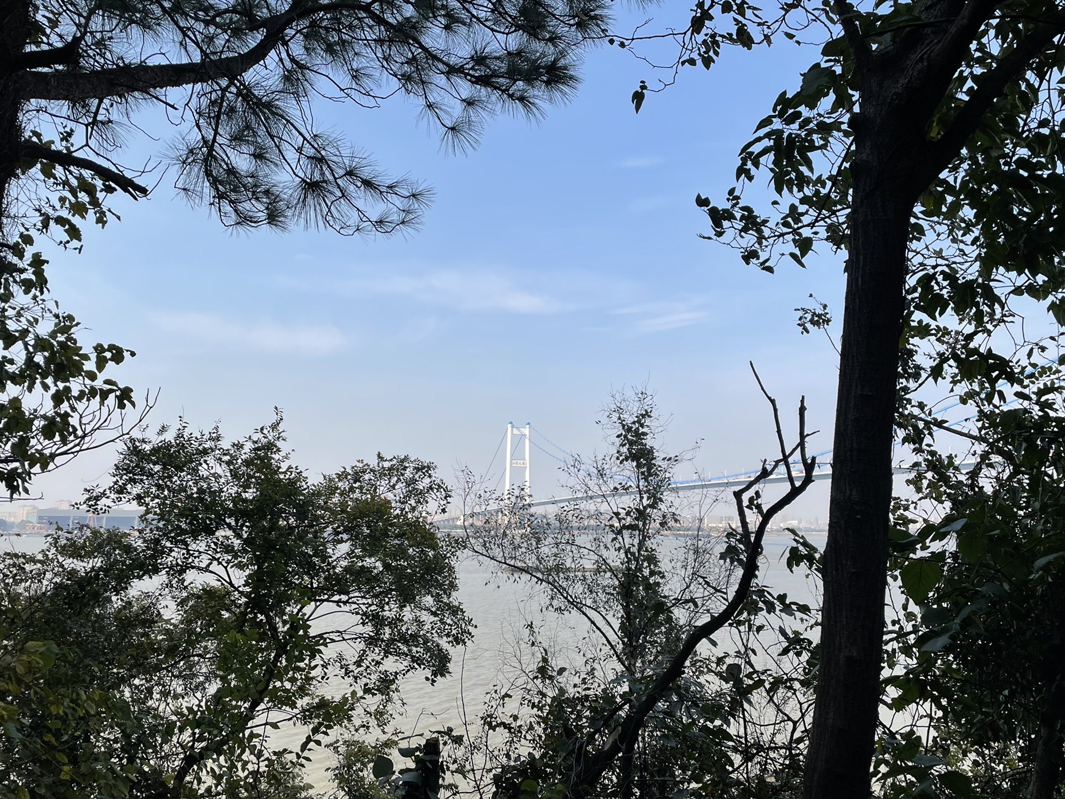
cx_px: 565
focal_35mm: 28
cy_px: 394
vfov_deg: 49.7
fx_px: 862
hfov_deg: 63.4
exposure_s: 1/2564
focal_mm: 4.2
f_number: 1.6
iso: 32
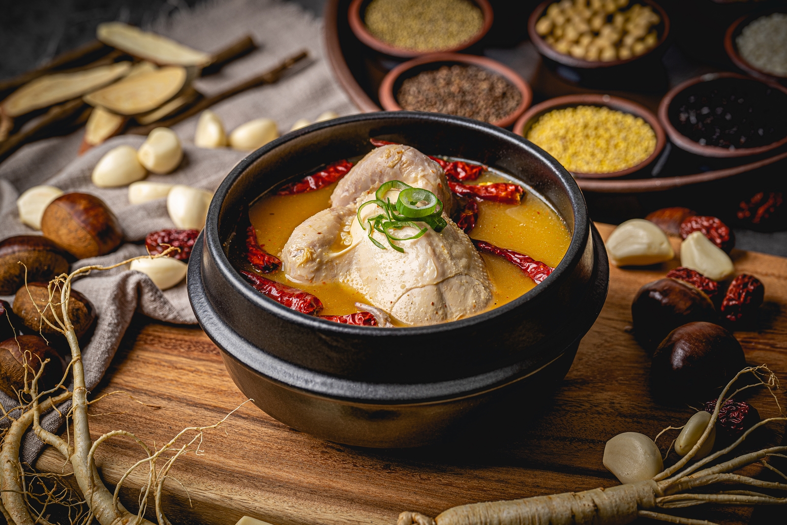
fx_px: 2820
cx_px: 394
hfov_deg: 15.9
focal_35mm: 129
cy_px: 262
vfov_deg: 10.6
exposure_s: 1/125
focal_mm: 129
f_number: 5.6
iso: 100
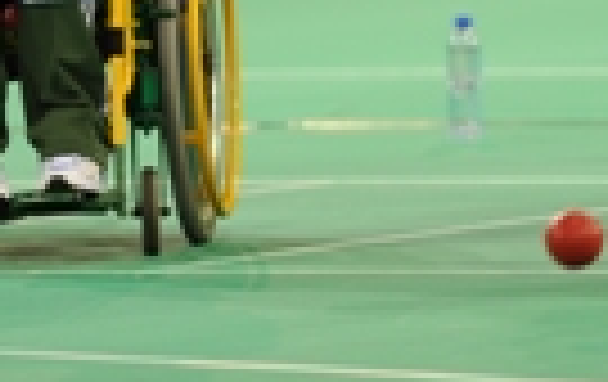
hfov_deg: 2.1
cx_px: 459
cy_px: -76
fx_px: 16787
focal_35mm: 1011
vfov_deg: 1.3
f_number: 2.8
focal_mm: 300
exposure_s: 1/200
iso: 400
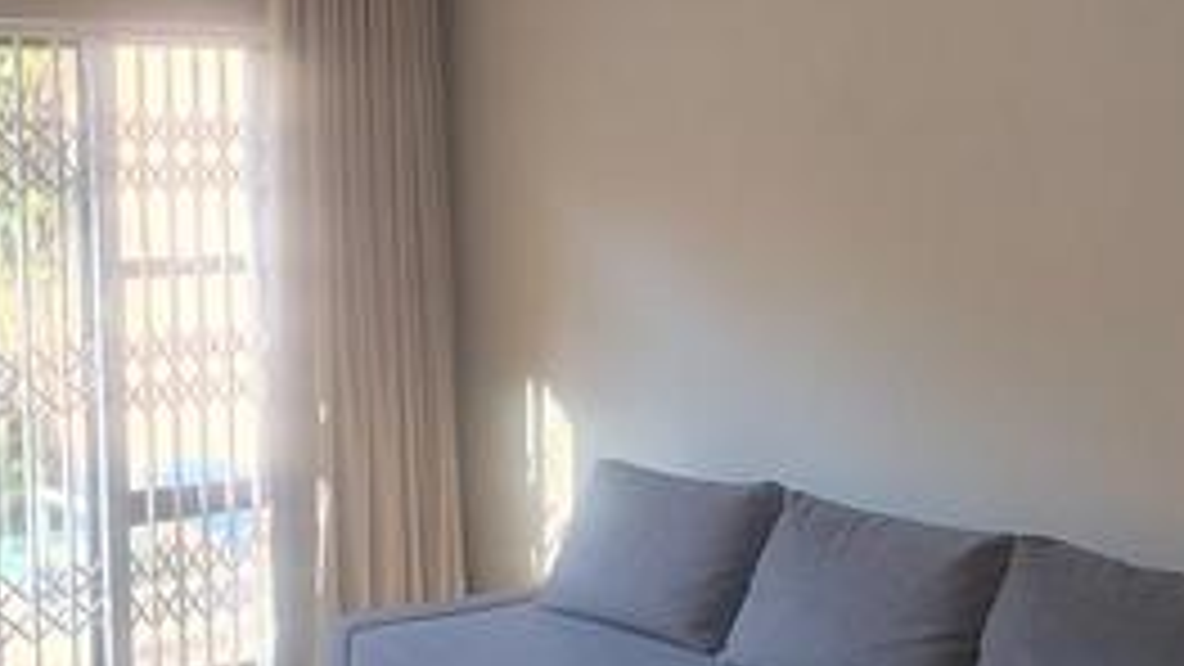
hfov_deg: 38.1
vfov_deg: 22.6
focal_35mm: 53
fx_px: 1664
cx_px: 293
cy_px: 279
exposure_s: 1/50
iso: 80
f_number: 2.2
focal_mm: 1.65
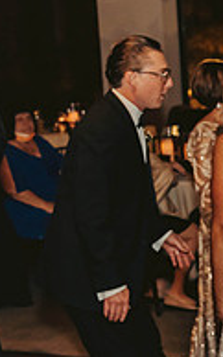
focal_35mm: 140
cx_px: 418
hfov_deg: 8.9
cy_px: 148
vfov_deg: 14.9
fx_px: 1363
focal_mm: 46
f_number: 4.5
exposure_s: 1/125
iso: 1250
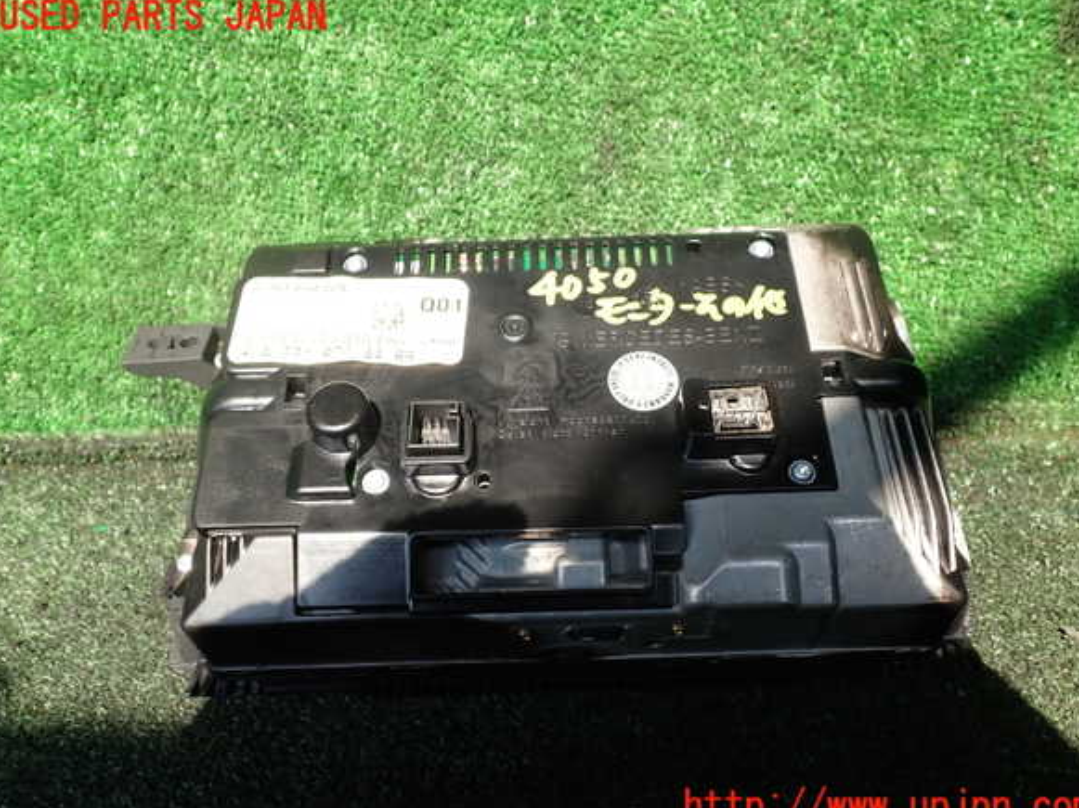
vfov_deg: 45.4
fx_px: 966
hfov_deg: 58.4
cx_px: 546
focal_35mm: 31
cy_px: 412
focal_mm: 5.4
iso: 100
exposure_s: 1/200
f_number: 3.2
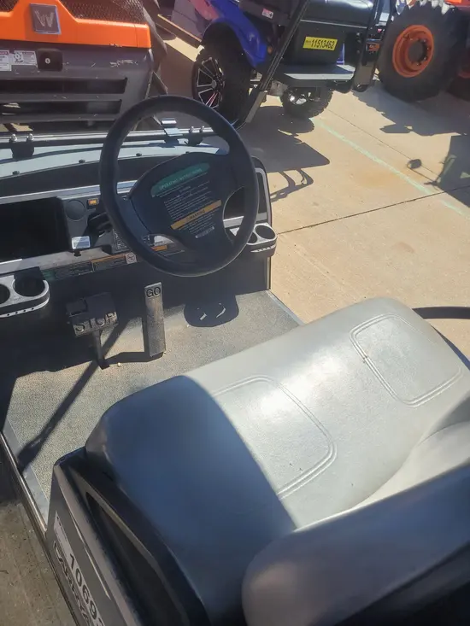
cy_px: 313
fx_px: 471
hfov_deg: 53.1
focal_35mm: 26
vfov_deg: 67.3
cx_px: 235
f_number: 1.8
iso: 40
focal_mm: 5.4
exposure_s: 1/1957
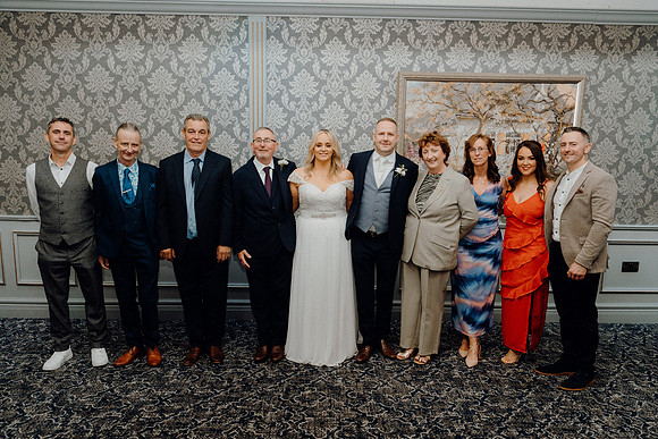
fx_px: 512
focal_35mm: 28
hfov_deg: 65.5
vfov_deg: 46.4
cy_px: 220
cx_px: 329
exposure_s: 1/160
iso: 2500
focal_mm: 28
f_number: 5
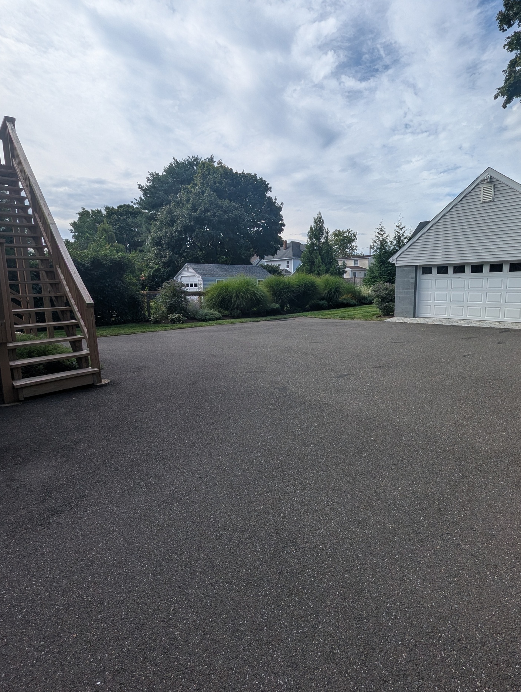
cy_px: 331
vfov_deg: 94.4
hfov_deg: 78.1
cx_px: 280
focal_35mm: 16
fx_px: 320
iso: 50
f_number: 2.2
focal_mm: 1.95
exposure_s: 1/1751
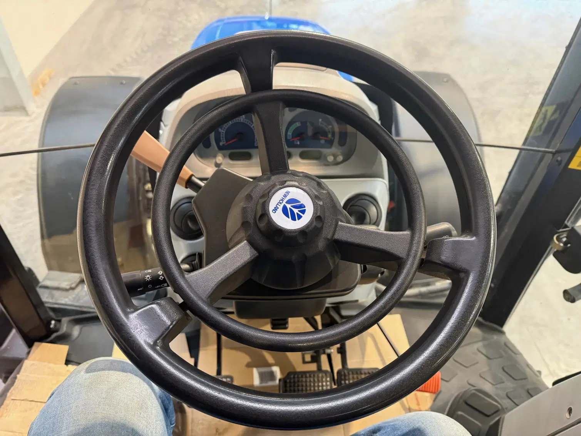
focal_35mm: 24
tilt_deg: -43.8
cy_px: 218
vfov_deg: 56.8
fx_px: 403
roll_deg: -1.7
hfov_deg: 71.6
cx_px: 290
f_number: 1.78
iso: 500
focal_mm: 6.76
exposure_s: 1/60
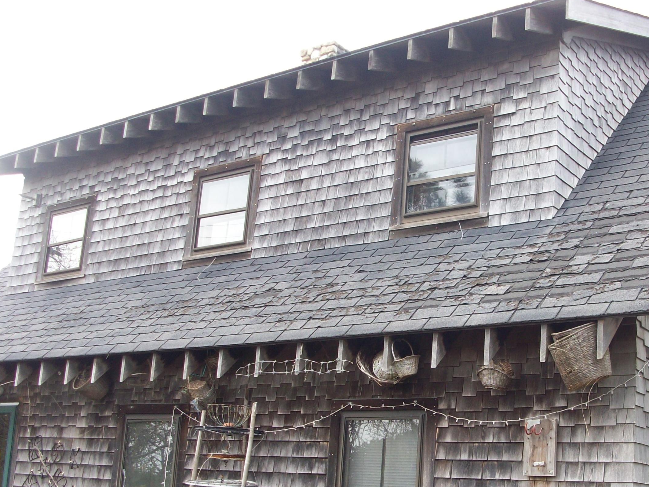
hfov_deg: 39.2
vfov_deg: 30.1
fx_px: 900
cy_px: 312
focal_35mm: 48
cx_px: 427
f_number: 2.8
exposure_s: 1/254
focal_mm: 5.7
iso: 64
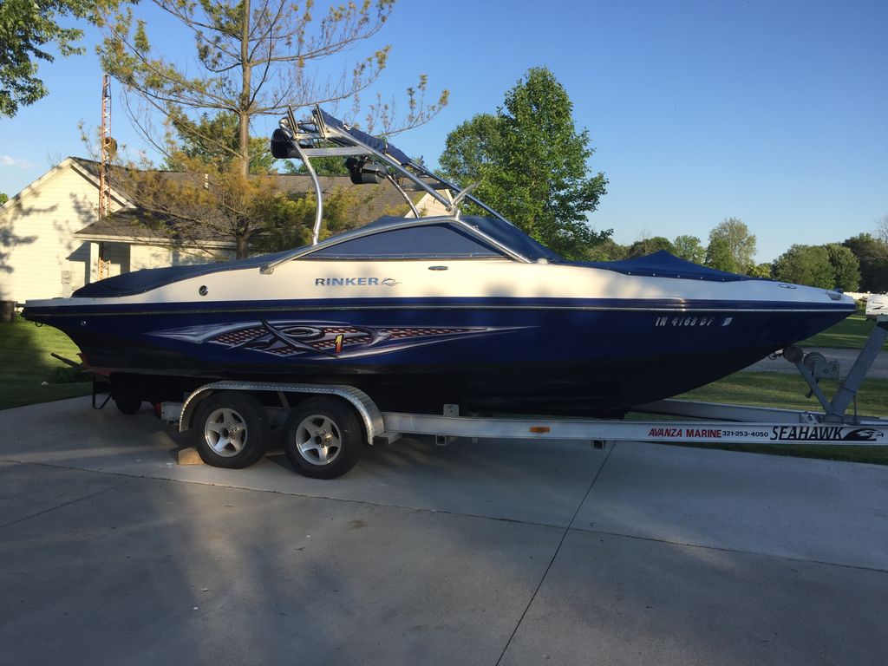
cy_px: 333
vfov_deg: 48.2
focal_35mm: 29
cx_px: 444
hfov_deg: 61.7
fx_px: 744
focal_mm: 4.15
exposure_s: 1/1099
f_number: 2.2
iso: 32
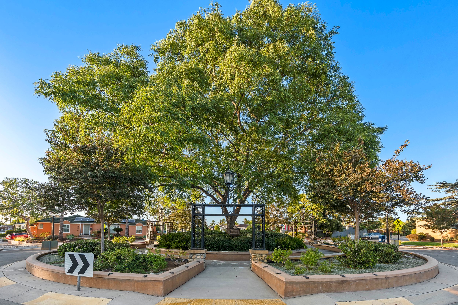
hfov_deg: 96.7
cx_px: 229
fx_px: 204
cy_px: 152
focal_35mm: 16
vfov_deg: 73.8
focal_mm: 16
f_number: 8
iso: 500
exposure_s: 1/60
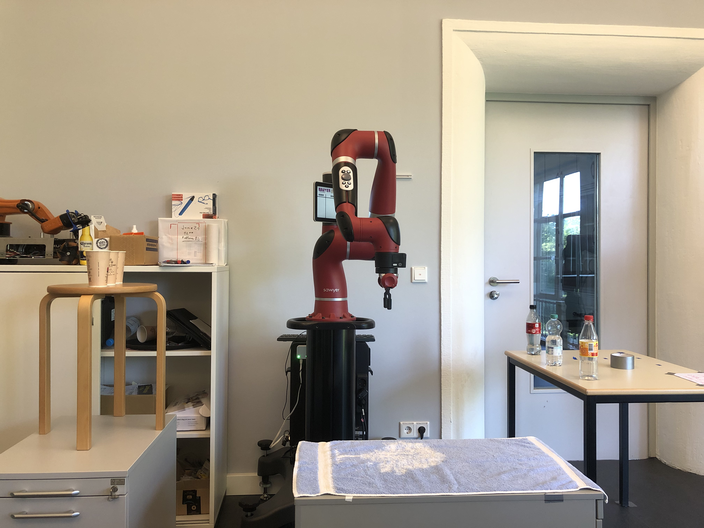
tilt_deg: -0.2
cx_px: 352
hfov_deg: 63.4
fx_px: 569
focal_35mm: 28
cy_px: 264
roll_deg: +0.7
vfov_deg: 49.7
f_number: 1.8
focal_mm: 3.99
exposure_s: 1/33
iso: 40
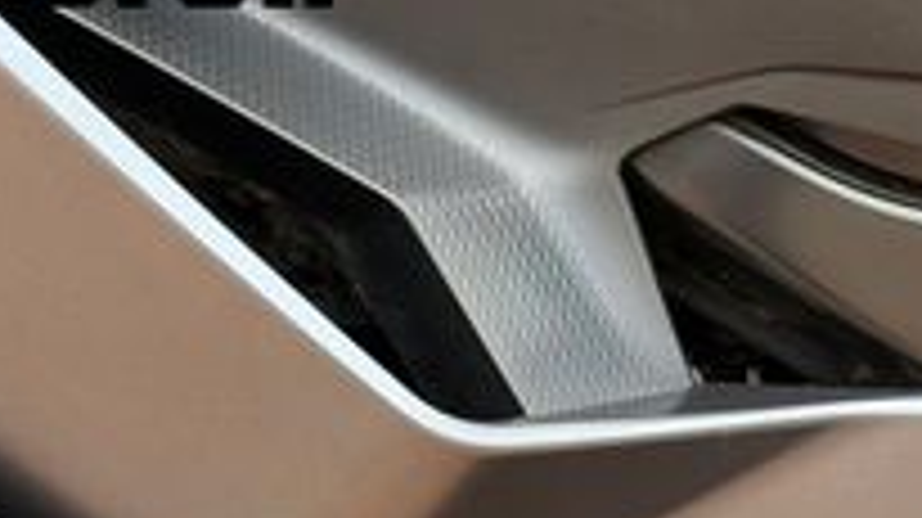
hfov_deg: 12.8
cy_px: 788
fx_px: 3982
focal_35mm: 163
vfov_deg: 7.3
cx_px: 1196
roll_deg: +0.9
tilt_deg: -9.3
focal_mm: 6.76
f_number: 1.78
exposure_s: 1/235
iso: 64
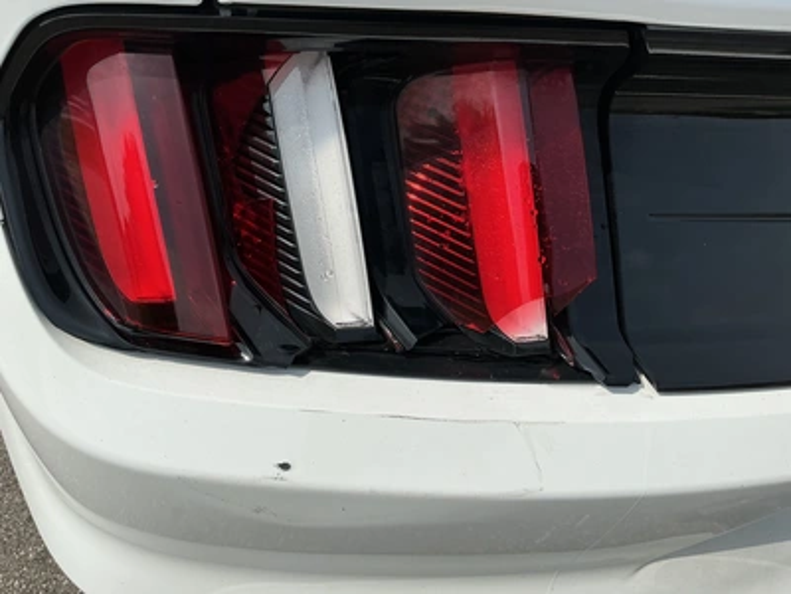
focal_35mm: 28
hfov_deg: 63.4
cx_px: 396
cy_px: 297
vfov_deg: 49.7
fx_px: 640
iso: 25
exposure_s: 1/3534
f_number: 1.8
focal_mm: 3
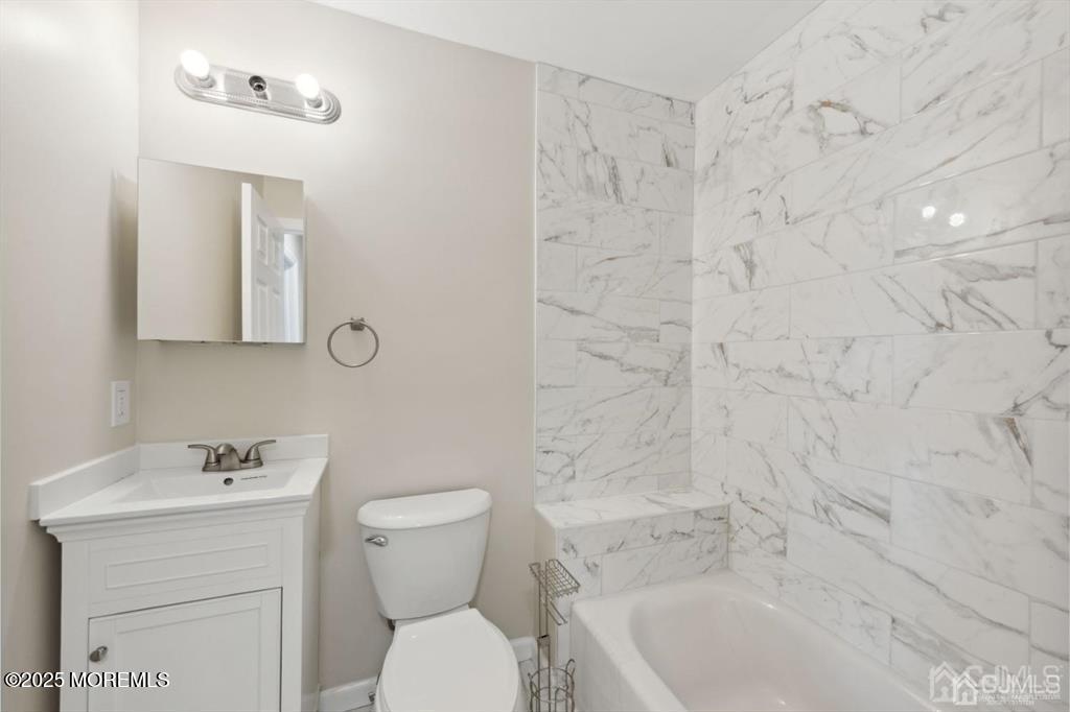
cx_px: 535
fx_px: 416
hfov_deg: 104.3
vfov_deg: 81.2
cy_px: 356
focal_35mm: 14
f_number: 8
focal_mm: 14
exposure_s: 1/20
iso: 400
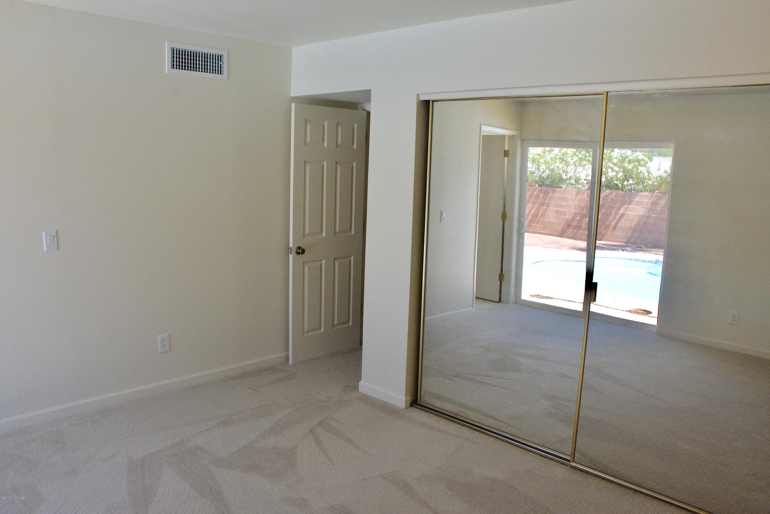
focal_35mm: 27
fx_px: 577
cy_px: 257
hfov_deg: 67.4
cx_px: 385
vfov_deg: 47.9
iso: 720
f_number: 8
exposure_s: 1/500
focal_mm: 18
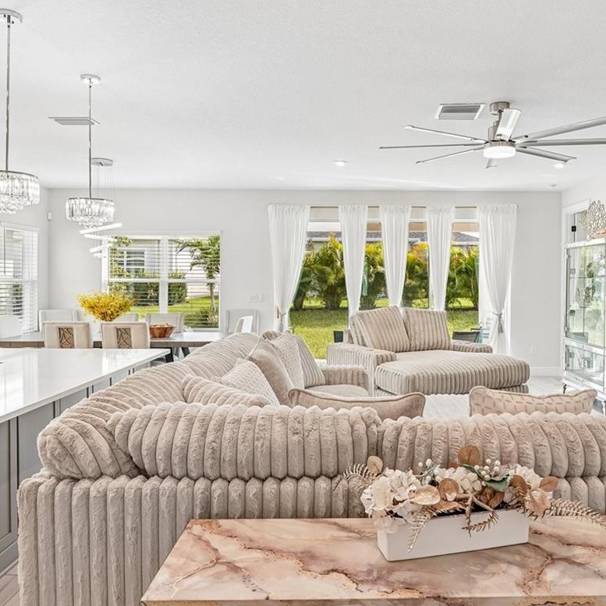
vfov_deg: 57.2
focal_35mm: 28
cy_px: 280
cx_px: 350
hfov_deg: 57.0
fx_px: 555
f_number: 8
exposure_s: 1/25
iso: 400
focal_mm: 16
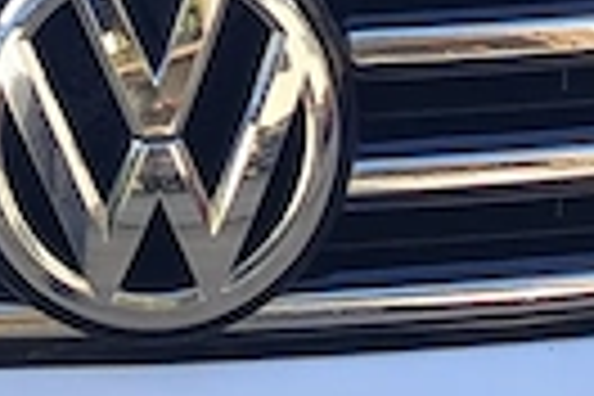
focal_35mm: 189
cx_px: -171
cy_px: -1210
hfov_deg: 10.6
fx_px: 3118
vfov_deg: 6.0
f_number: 1.8
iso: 100
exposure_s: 1/308
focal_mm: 5.56
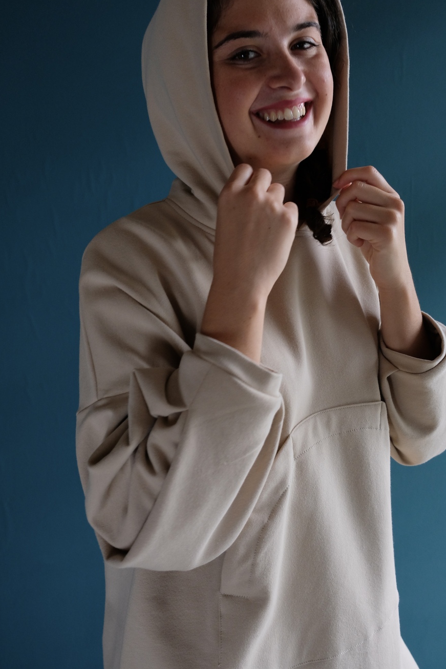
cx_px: 246
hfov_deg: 42.3
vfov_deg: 60.1
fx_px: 576
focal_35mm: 31
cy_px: 290
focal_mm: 18
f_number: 4
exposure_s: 1/60
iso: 1250
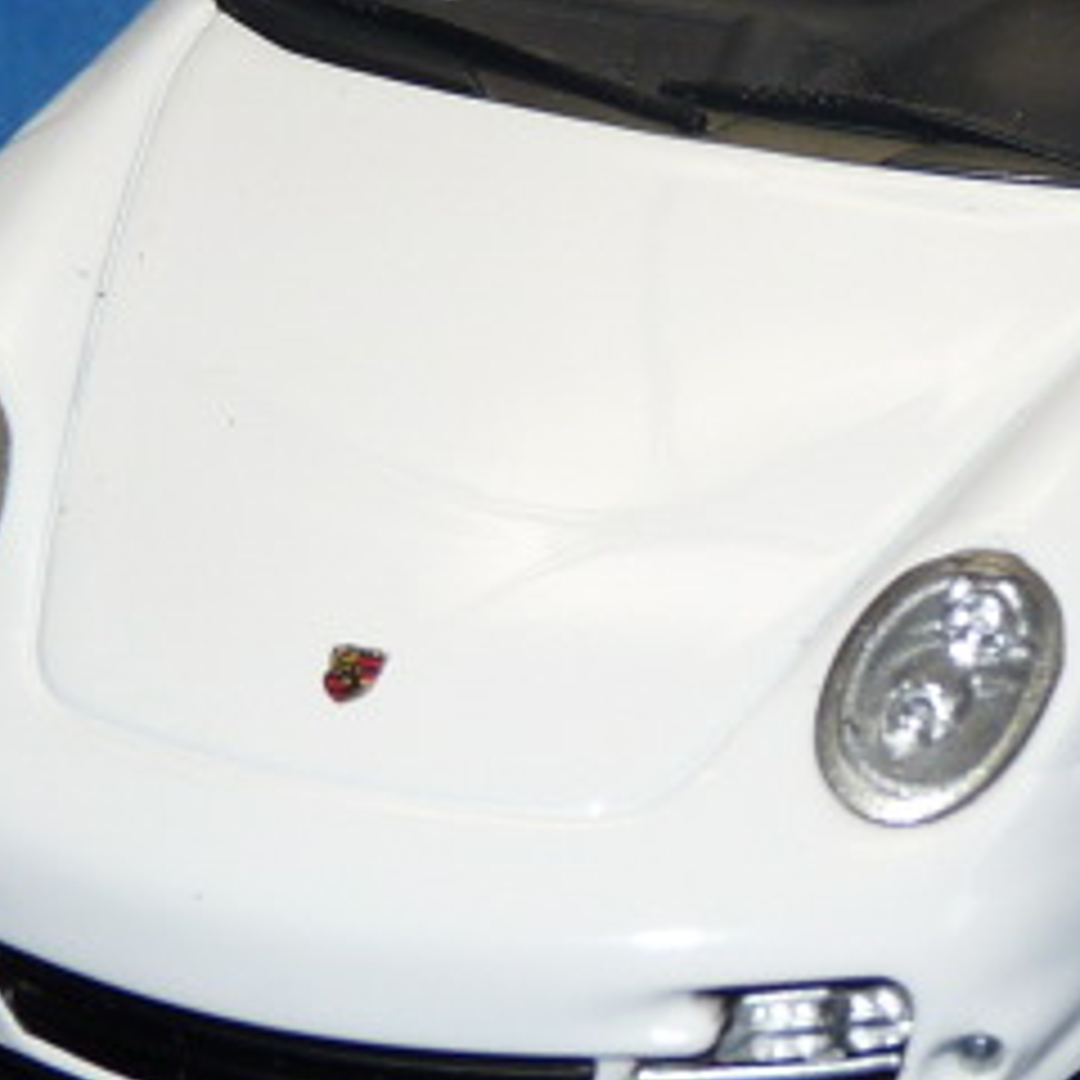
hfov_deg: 5.8
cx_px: 886
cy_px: 180
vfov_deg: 5.8
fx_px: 10731
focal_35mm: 304
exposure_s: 1/40
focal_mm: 12.8
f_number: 4
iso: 100
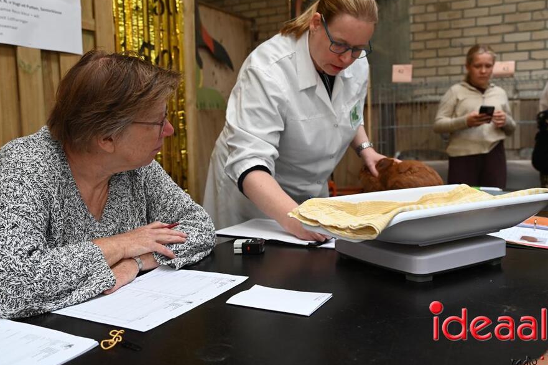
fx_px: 548
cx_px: 270
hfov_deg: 53.1
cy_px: 166
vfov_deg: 36.8
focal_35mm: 36
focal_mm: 32
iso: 1250
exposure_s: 1/100
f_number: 5
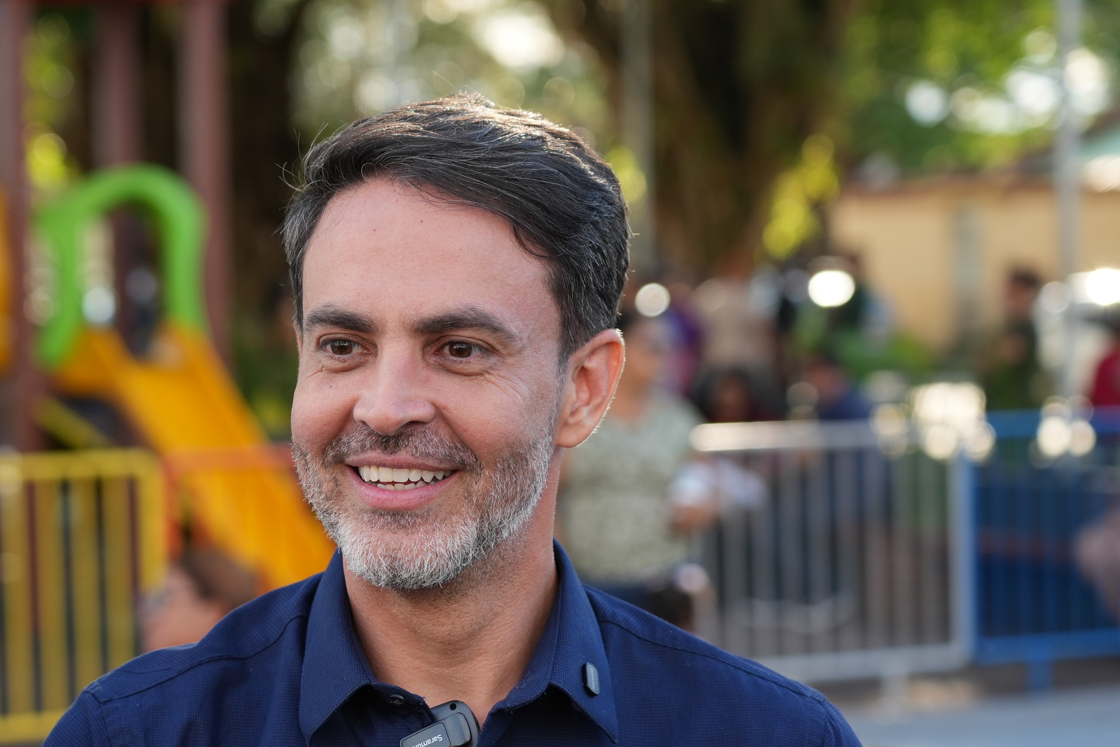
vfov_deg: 11.5
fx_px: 3702
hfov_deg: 17.2
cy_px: 512
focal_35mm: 119
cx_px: 413
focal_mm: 77
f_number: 4
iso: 320
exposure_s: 1/400
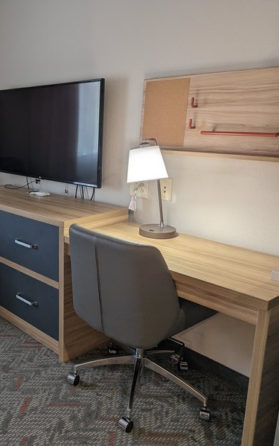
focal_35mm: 34
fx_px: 413
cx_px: -10
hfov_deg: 33.6
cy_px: 223
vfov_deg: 56.7
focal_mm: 6.81
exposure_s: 1/60
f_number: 1.85
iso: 51
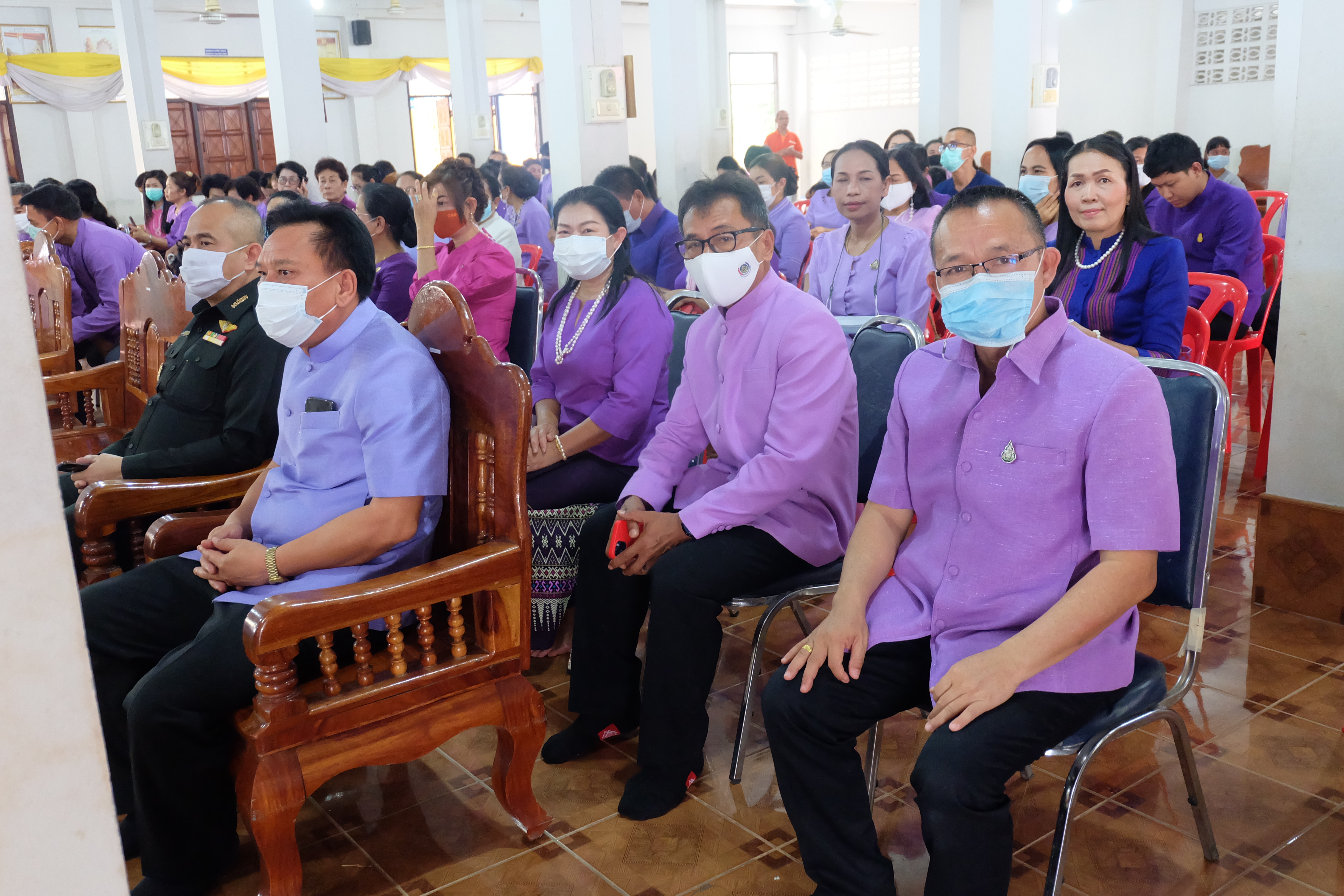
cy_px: 448
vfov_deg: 41.1
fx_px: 1195
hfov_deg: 58.7
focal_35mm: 32
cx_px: 672
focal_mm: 21.1
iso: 5000
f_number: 4
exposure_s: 1/70
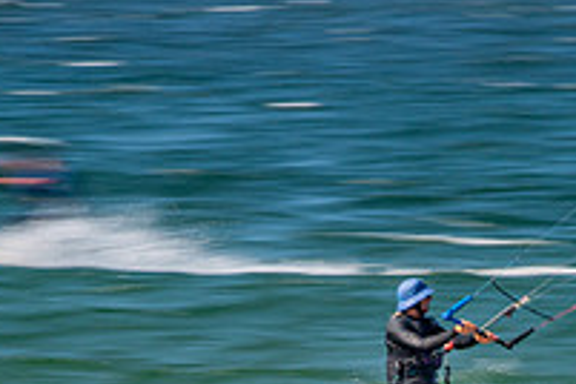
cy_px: 432
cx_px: 564
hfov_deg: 1.2
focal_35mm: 1764
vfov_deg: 0.8
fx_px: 28222
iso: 64
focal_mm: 500
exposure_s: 1/25
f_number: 18
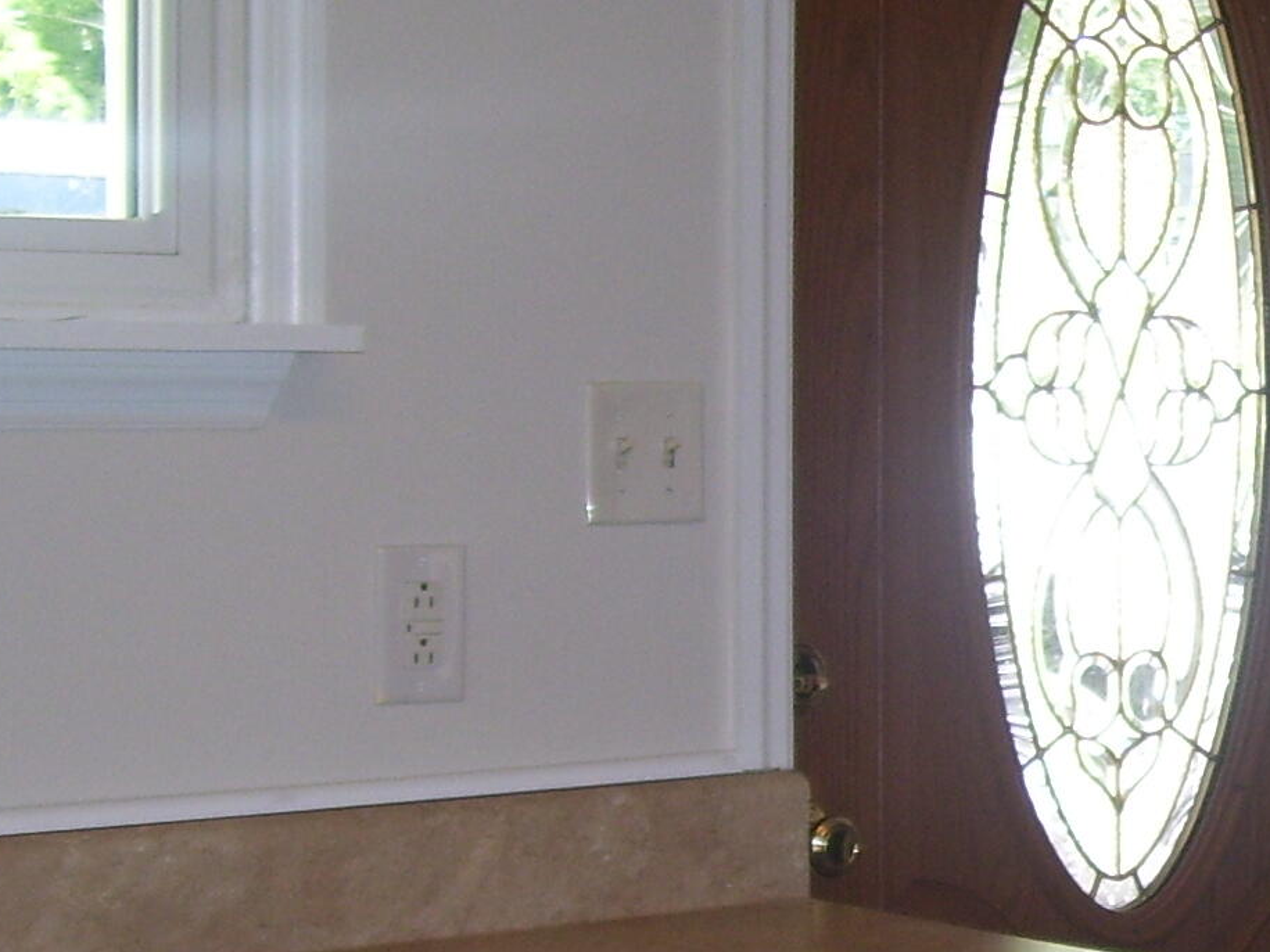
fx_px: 3816
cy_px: 662
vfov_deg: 14.2
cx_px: 1410
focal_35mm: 104
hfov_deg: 18.2
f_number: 2.7
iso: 80
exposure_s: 1/60
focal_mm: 6
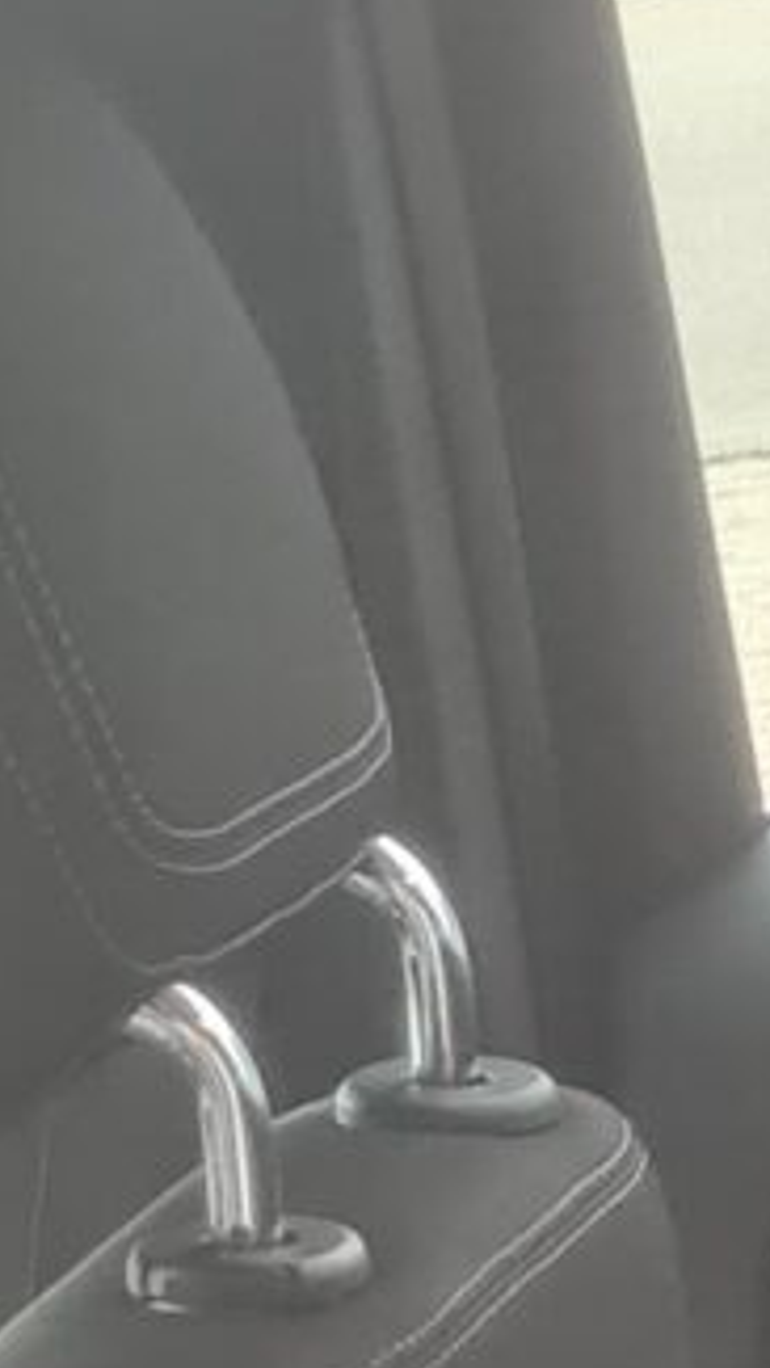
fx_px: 8088
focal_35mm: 223
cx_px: 1670
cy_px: 3784
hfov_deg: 5.3
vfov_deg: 8.4
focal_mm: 5.4
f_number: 1.8
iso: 200
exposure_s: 1/100
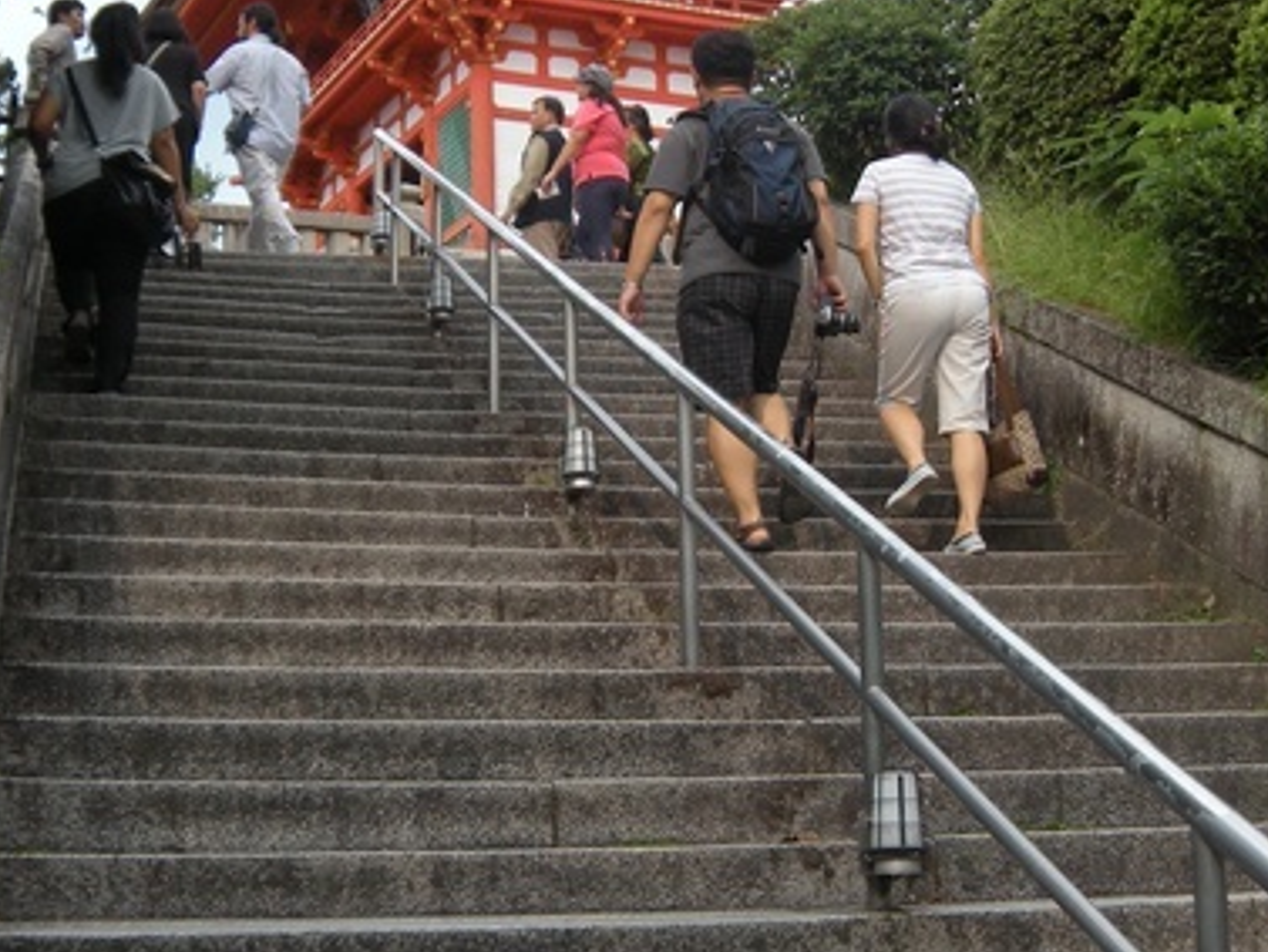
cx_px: 652
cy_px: 409
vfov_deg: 22.6
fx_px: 2382
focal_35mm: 65
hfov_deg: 29.8
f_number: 3.8
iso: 64
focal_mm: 5.9
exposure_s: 1/163
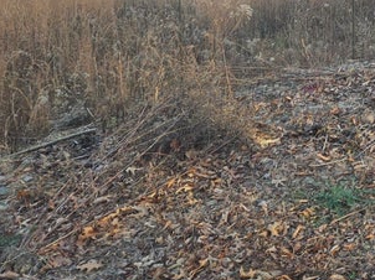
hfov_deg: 27.4
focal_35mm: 65
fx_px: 704
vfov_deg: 20.6
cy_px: -82
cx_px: 408
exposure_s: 1/282
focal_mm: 5.4
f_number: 1.8
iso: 25
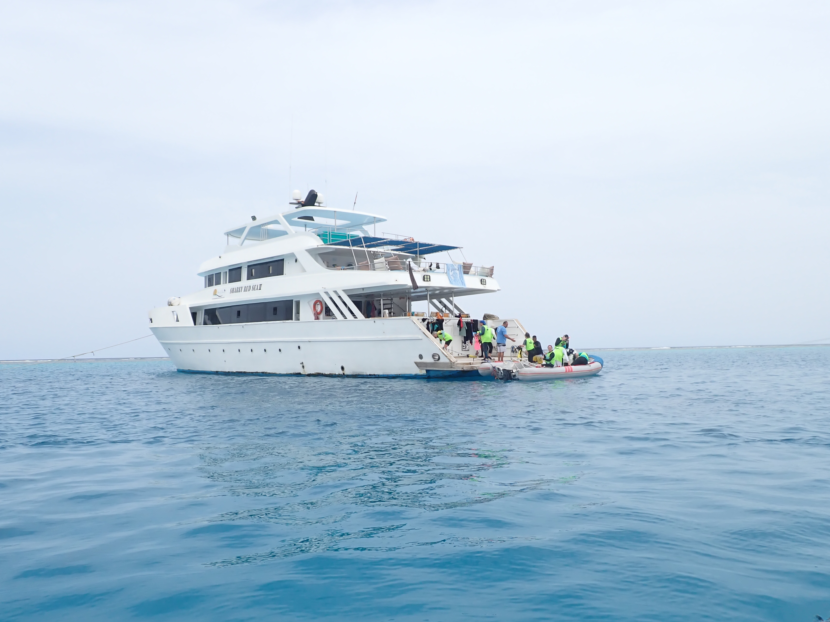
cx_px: 412
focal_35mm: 29
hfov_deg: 61.7
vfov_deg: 48.1
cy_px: 355
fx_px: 695
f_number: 8
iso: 100
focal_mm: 4.5
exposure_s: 1/160
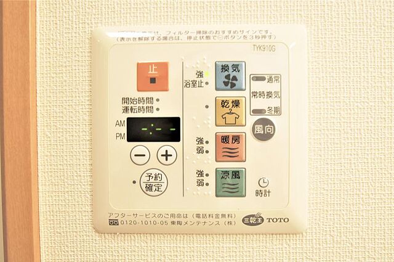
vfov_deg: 36.8
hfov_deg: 53.2
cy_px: 131
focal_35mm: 36
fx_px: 393
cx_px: 197
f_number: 4.5
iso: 100
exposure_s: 1/40
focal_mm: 24
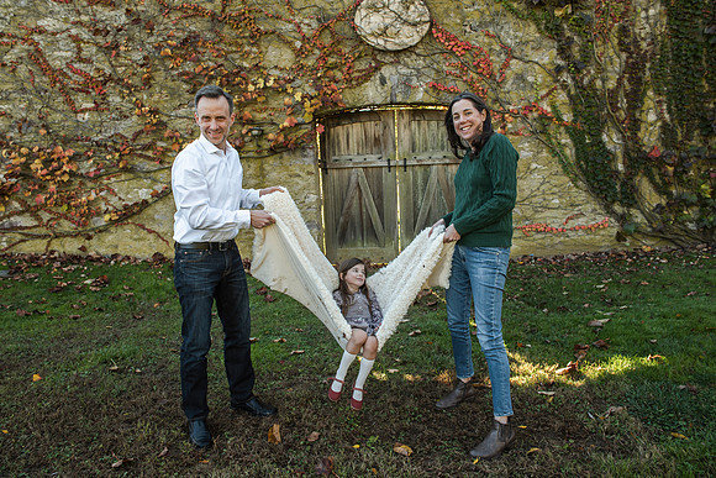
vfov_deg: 53.2
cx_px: 358
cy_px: 239
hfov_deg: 73.7
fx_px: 477
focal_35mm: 24
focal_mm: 24
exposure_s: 1/320
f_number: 5.6
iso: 640
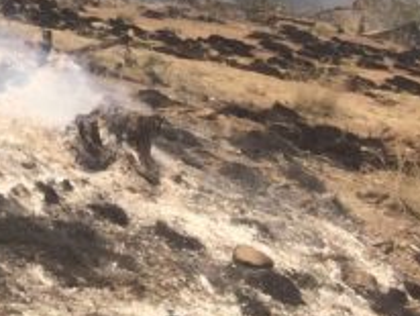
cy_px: -177
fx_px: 1749
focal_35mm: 144
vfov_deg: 10.0
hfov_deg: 11.3
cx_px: -612
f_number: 2.2
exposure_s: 1/2283
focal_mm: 4.15
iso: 32
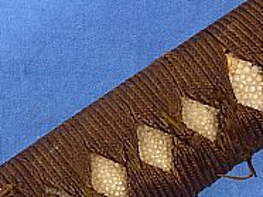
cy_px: 221
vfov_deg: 9.5
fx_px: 1176
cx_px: 75
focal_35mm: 155
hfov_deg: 12.7
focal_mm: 6.4
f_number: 3.7
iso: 320
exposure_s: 1/60
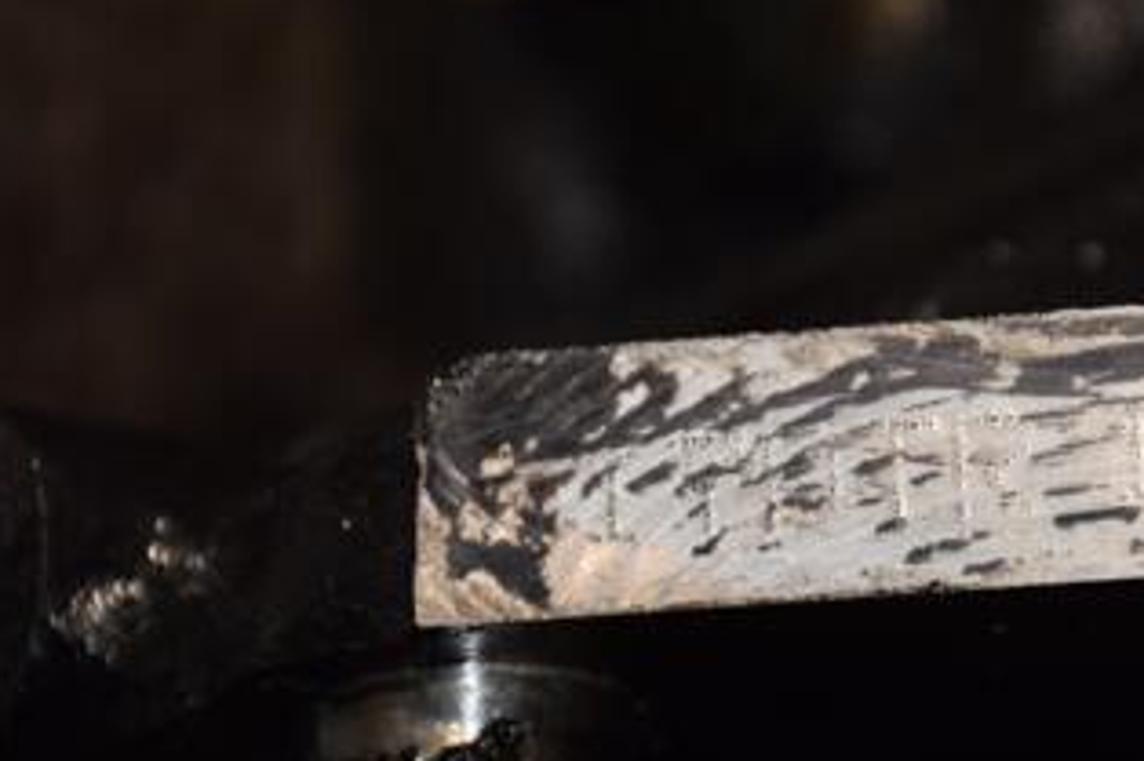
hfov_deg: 6.8
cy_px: 401
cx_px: 820
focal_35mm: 301
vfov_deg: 4.6
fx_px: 9558
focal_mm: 105
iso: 800
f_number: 5.6
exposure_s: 1/60
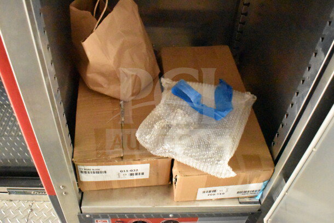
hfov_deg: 57.2
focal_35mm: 33
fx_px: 306
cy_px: 112
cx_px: 167
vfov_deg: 40.0
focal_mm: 22
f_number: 3.8
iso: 25600
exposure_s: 1/40
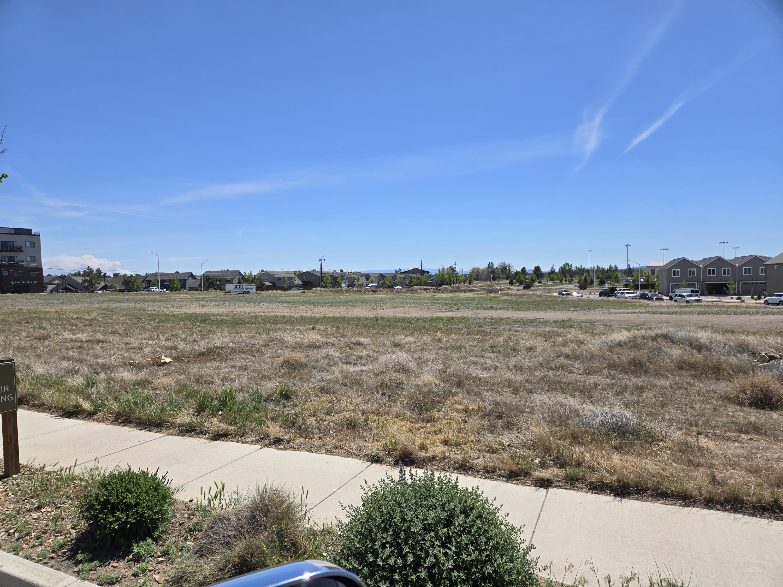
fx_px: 520
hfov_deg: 73.9
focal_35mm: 23
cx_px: 392
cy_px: 294
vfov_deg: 58.9
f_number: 1.8
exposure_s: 1/2767
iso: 25
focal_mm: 5.4
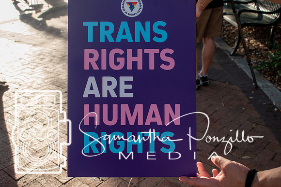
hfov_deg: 46.4
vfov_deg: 31.9
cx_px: 140
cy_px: 94
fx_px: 328
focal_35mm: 42
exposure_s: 1/200
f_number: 6.3
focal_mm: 28
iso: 200
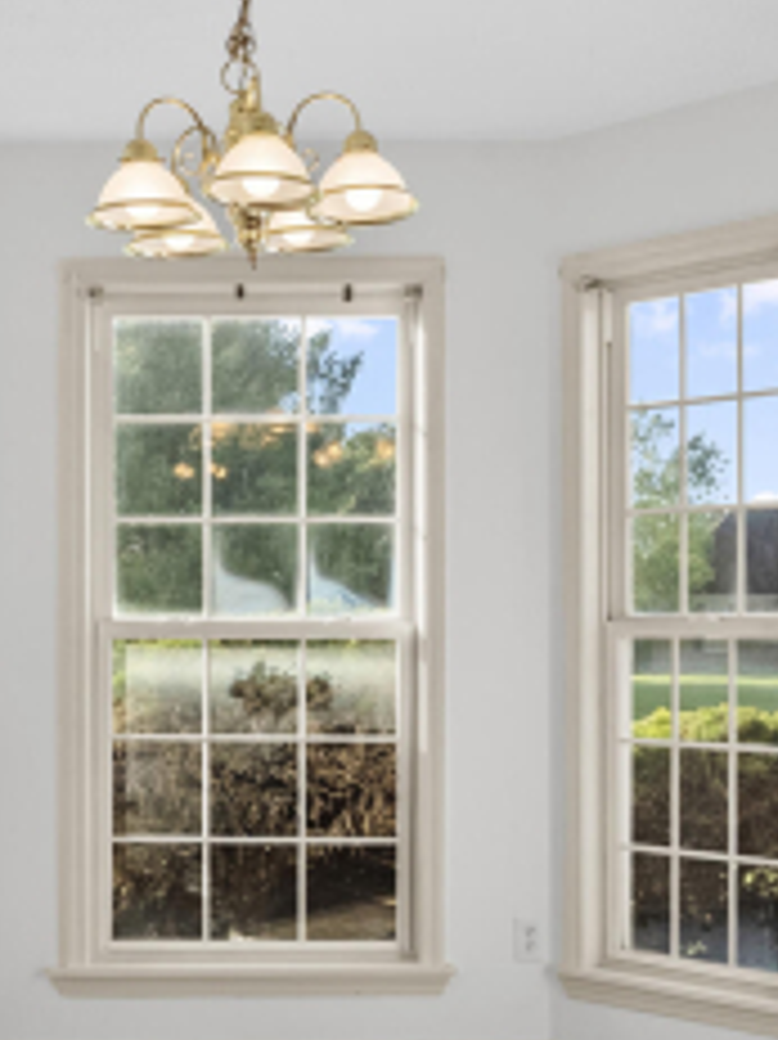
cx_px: 236
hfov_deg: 28.8
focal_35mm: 50
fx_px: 1500
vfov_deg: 38.1
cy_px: 621
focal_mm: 16
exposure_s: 1/30
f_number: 11
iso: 400
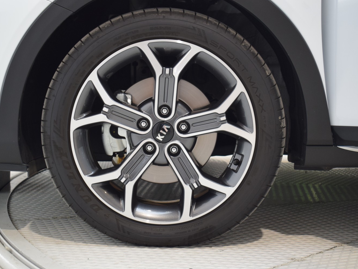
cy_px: 134
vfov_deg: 23.6
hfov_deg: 31.2
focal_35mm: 62
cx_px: 166
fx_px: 641
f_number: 4.8
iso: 1000
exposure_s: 1/60
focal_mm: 38
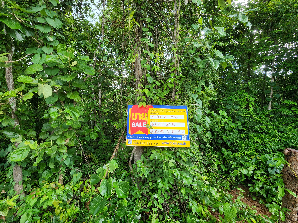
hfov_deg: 106.2
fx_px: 112
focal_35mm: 13
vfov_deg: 89.9
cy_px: 112
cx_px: 149
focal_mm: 2.2
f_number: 2.2
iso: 80
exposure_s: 1/100
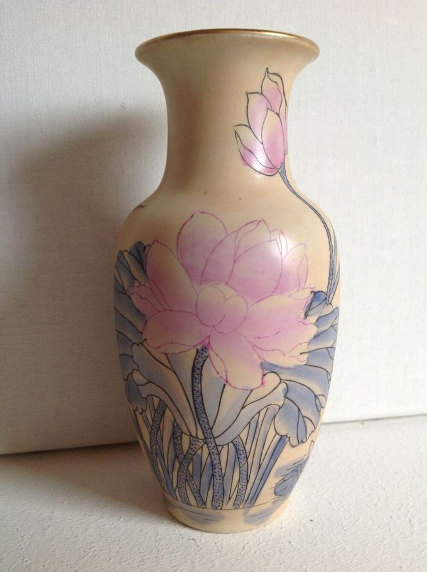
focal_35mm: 35
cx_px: 214
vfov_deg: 52.7
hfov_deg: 40.6
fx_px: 577
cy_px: 286
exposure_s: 1/15
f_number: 2.4
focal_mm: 4.28
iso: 80
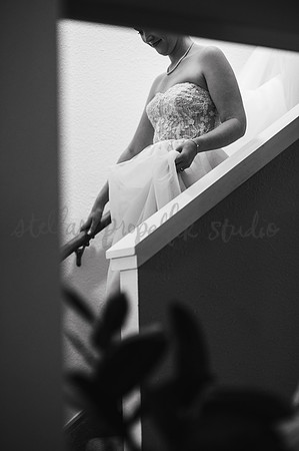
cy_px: 226
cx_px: 150
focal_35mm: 85
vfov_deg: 23.9
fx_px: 1061
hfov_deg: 16.0
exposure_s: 1/250
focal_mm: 85
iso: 1250
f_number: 2
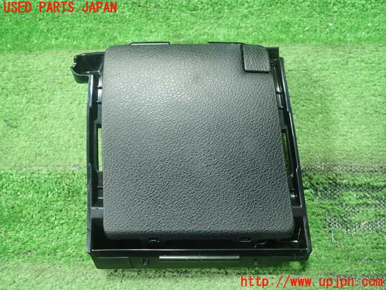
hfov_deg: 60.0
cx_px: 193
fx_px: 335
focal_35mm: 30
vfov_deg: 46.8
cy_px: 145
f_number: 2.3
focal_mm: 5.5
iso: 800
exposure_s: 1/100
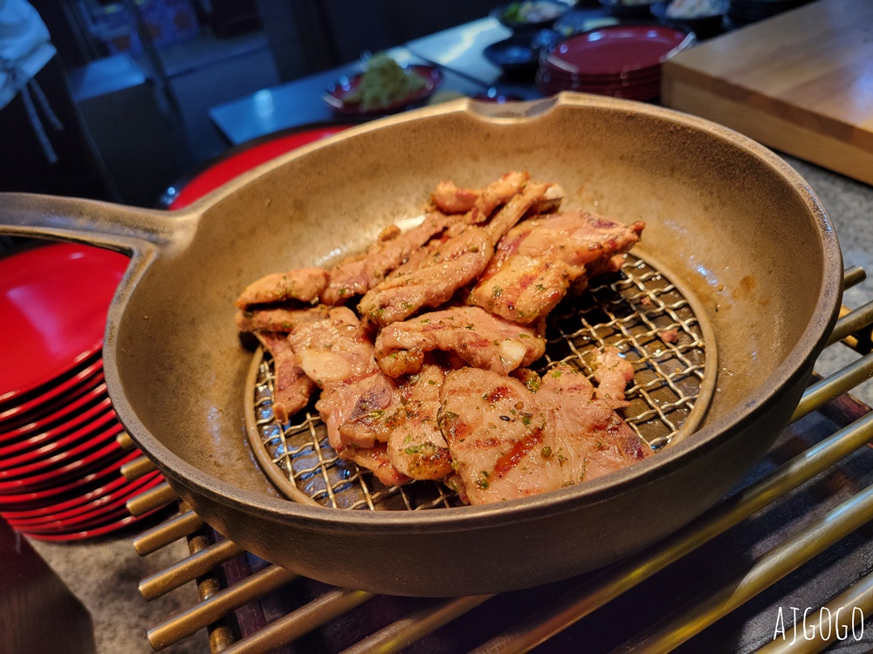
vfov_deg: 53.1
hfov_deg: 67.3
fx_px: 656
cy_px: 327
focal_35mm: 26
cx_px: 436
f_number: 1.8
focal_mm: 5.4
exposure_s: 1/128
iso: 40
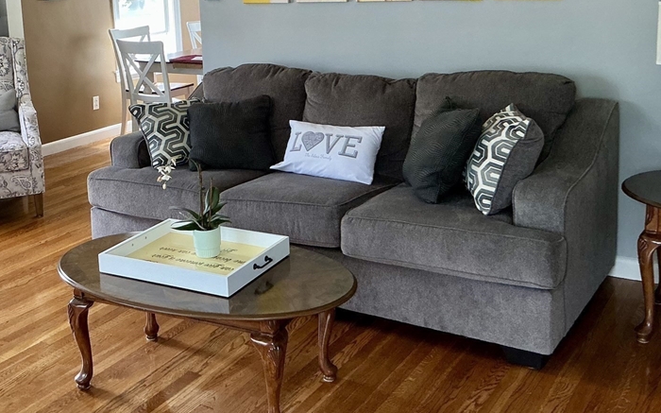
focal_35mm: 45
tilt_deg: -7.3
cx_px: 246
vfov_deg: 28.0
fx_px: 810
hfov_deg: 44.0
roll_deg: +3.1
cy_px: 81
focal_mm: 3
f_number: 1.8
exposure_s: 1/60
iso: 100
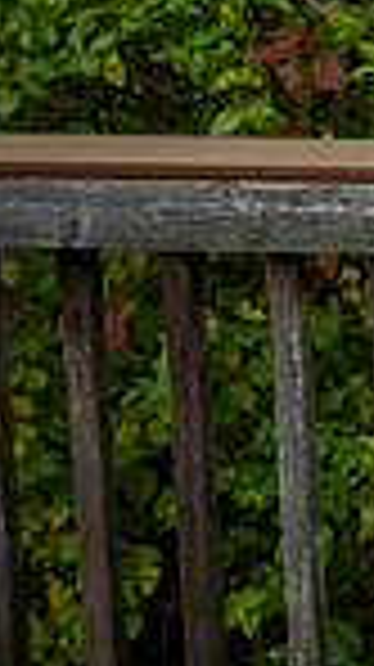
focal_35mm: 118
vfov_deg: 17.4
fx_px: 2085
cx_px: 1268
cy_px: -104
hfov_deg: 8.1
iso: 400
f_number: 5.6
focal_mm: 24
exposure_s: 1/640
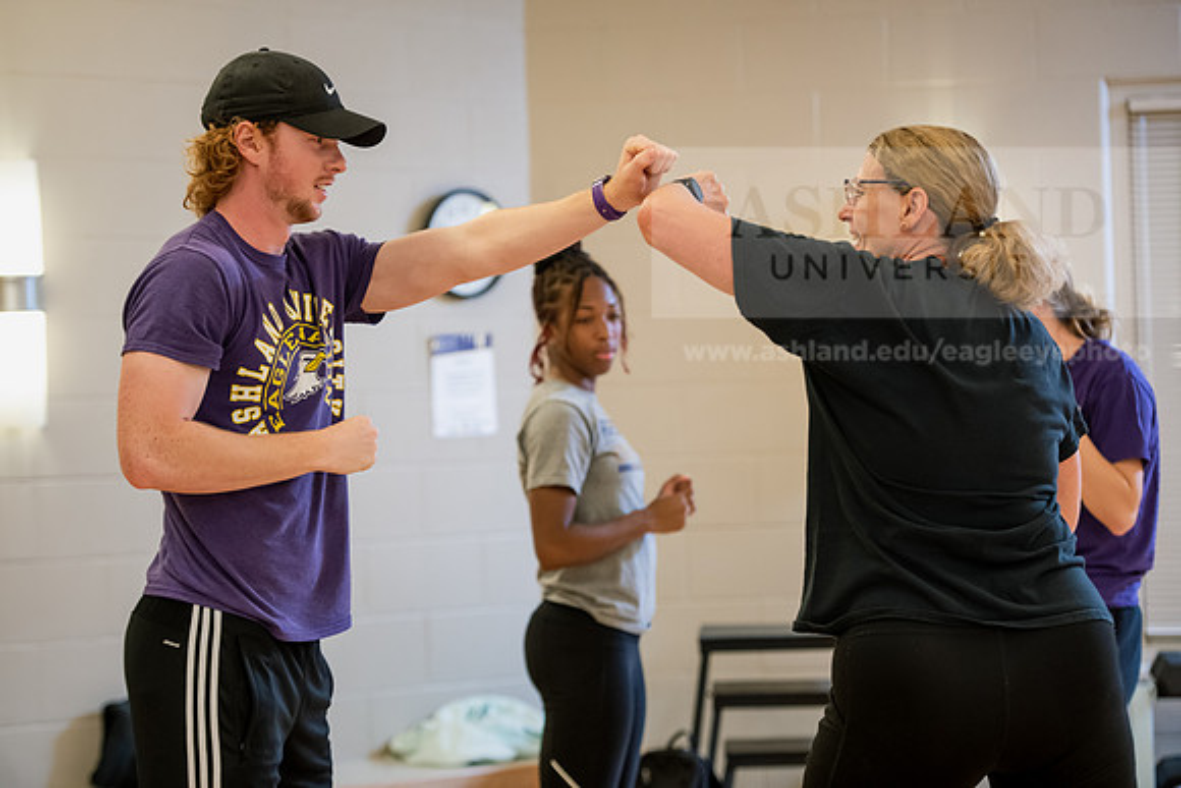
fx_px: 3347
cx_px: 590
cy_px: 394
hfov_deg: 20.0
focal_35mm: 102
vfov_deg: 13.4
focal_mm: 102
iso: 1250
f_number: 3.2
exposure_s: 1/200
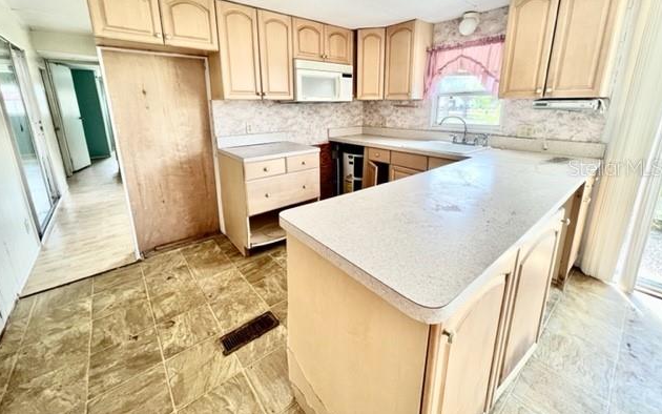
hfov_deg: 105.3
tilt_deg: -13.7
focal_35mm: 14
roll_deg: +0.3
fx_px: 253
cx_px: 331
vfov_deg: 77.8
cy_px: 167
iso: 100
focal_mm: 1.57
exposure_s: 1/122
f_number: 1.8
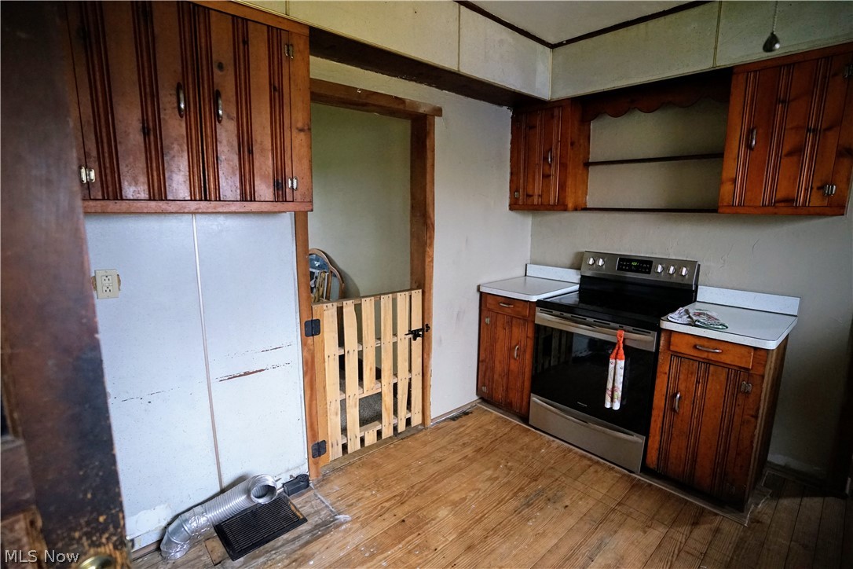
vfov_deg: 70.4
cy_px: 284
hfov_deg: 93.3
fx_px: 403
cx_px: 426
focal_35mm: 17
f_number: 2.8
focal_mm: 17
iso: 3200
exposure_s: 1/160
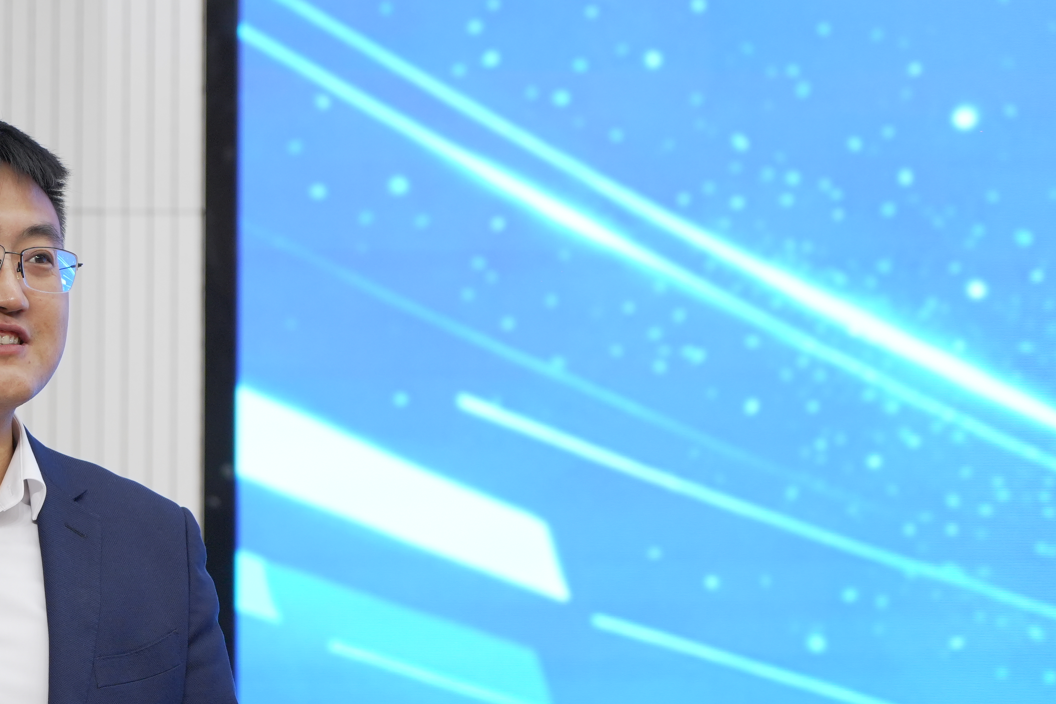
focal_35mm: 210
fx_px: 6160
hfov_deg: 9.7
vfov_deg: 6.5
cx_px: 8
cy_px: 496
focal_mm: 105
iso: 1000
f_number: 4
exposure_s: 1/160
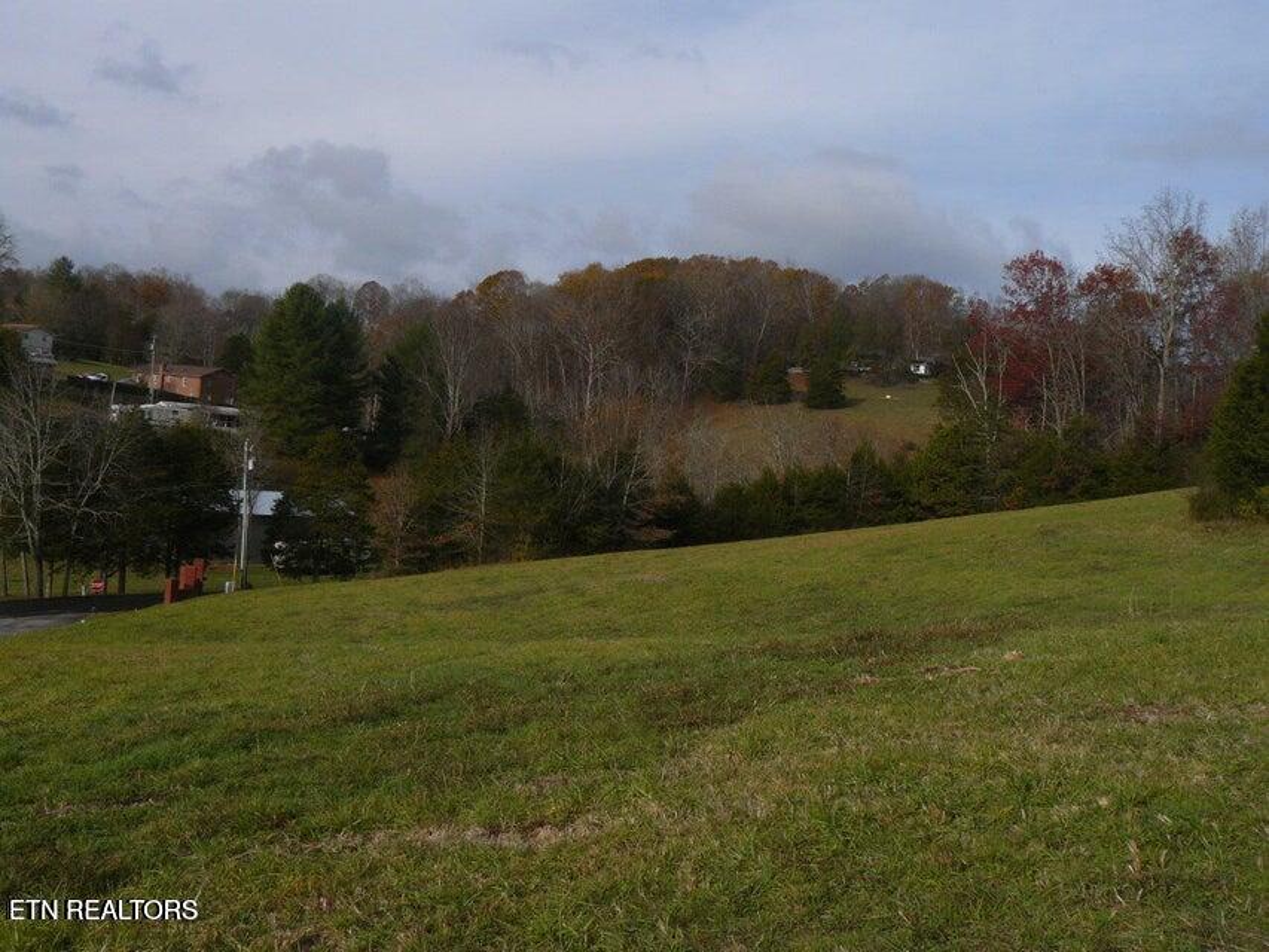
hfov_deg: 51.3
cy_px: 476
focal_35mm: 36
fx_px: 1320
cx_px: 634
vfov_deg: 39.7
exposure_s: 1/400
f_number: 6.3
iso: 100
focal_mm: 6
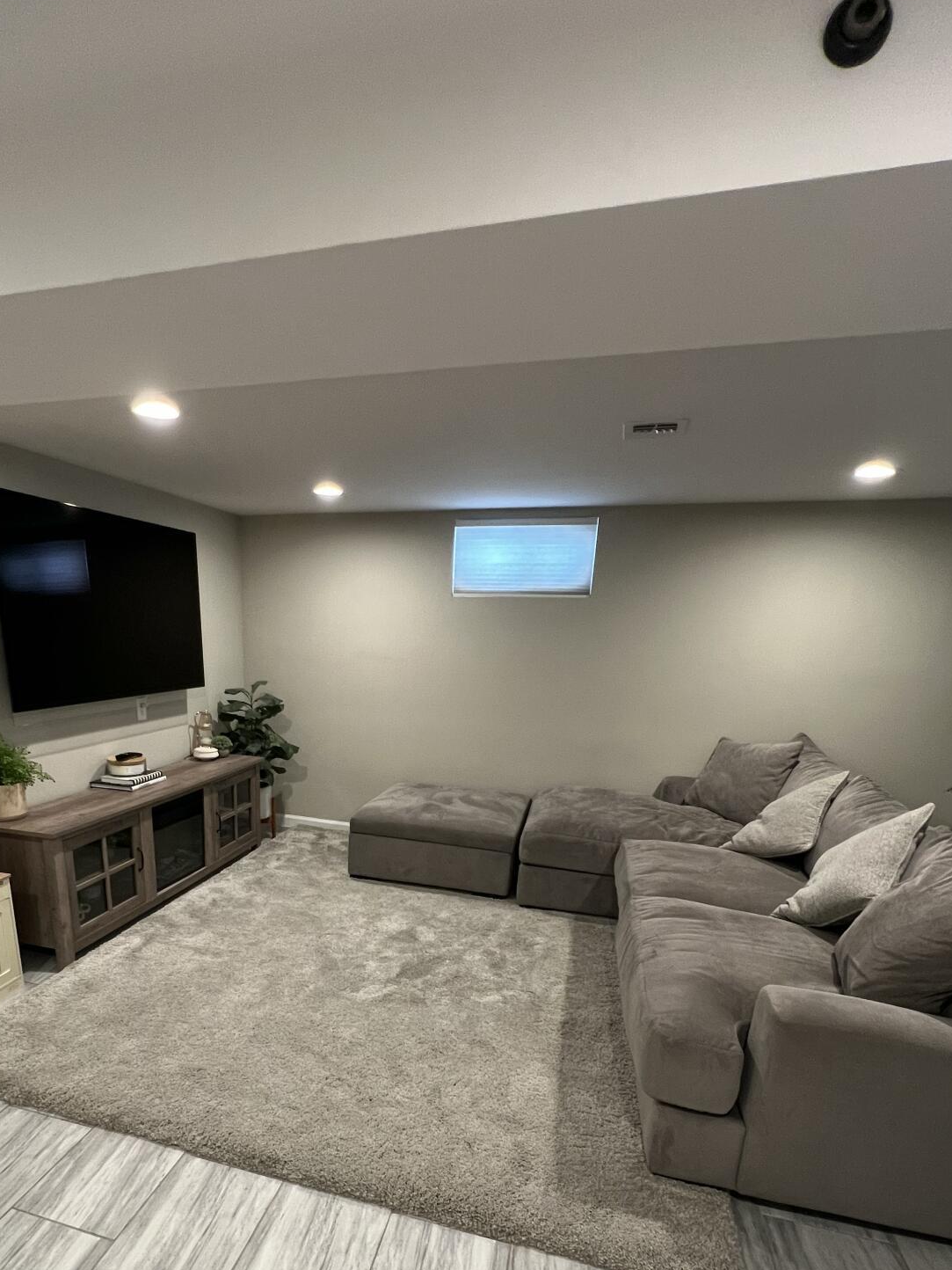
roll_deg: -1.3
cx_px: 385
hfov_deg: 70.9
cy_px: 823
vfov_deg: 85.3
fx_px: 660
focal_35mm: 18
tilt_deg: -15.9
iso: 320
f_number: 1.8
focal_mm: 1.57
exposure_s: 1/60
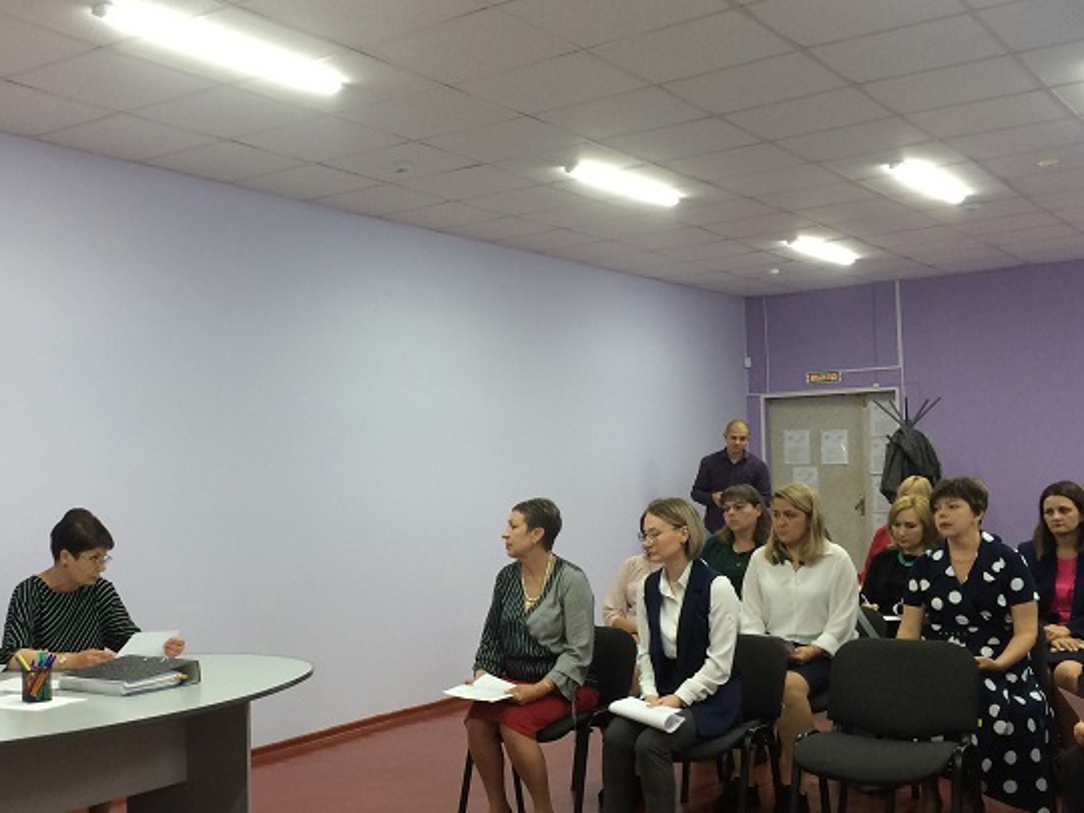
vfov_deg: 33.6
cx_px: 422
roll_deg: +2.2
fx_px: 1347
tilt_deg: -0.7
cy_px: 452
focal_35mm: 43
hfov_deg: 43.6
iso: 40
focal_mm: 4.15
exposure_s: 1/33
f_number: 2.2
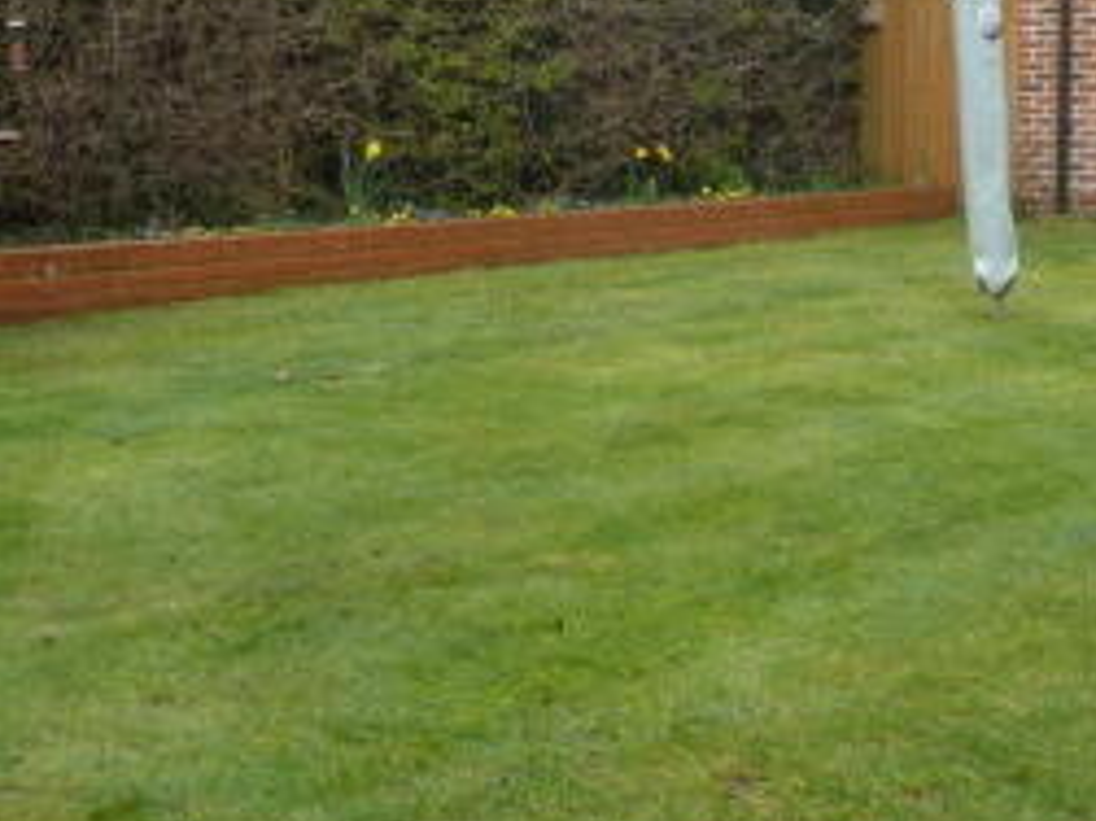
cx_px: 779
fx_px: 1835
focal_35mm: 58
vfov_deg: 25.1
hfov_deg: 32.8
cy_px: 299
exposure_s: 1/100
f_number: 4
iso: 80
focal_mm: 4.1
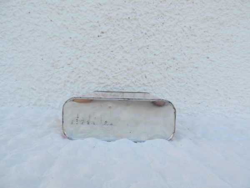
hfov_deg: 71.6
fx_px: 173
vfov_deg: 56.8
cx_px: 125
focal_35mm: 24
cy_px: 94
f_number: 3
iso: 80
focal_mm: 4.3
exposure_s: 1/160
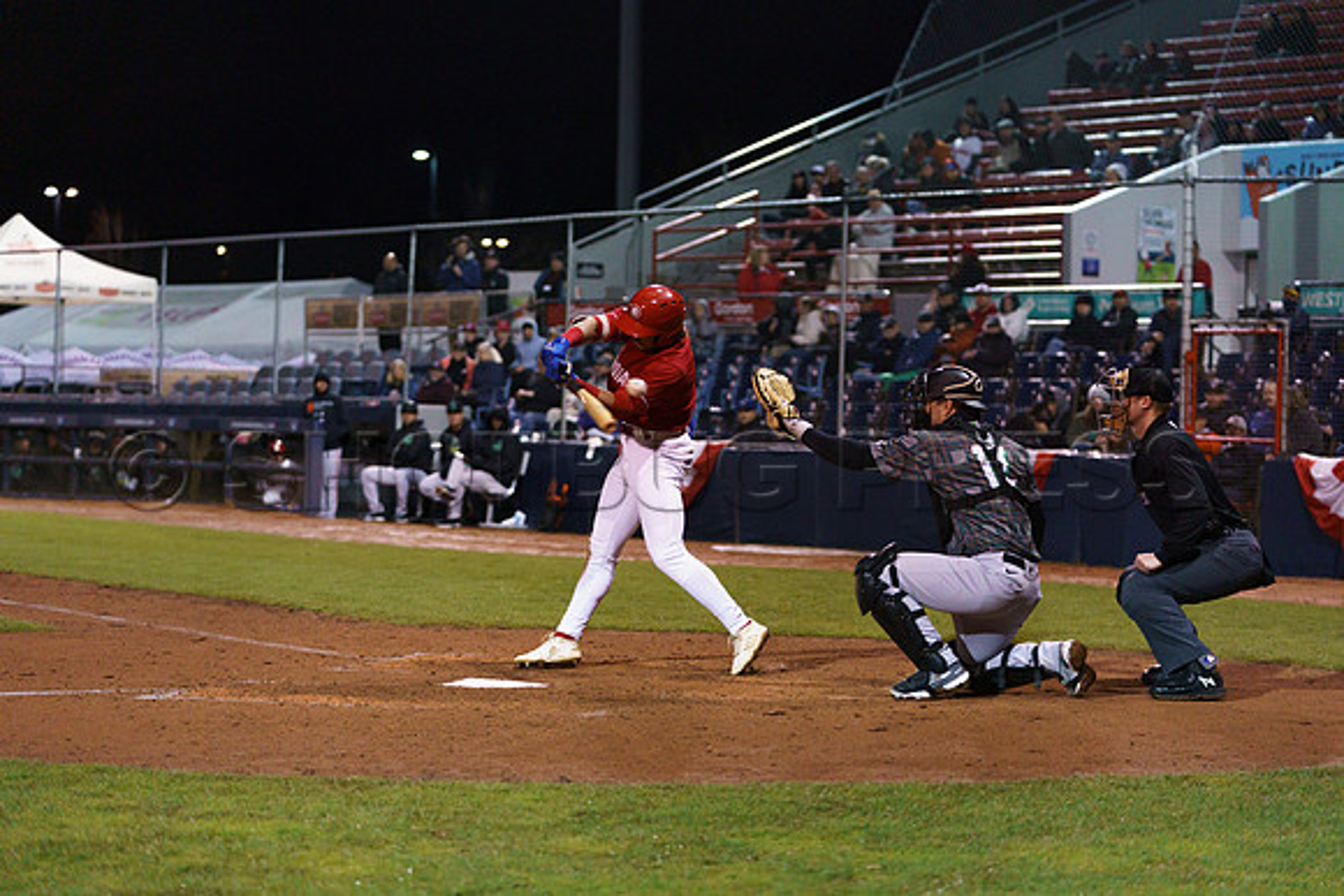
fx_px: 3547
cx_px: 672
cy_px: 448
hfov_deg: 21.5
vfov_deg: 14.4
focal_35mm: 95
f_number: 2.8
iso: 2000
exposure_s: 1/1250
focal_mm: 95
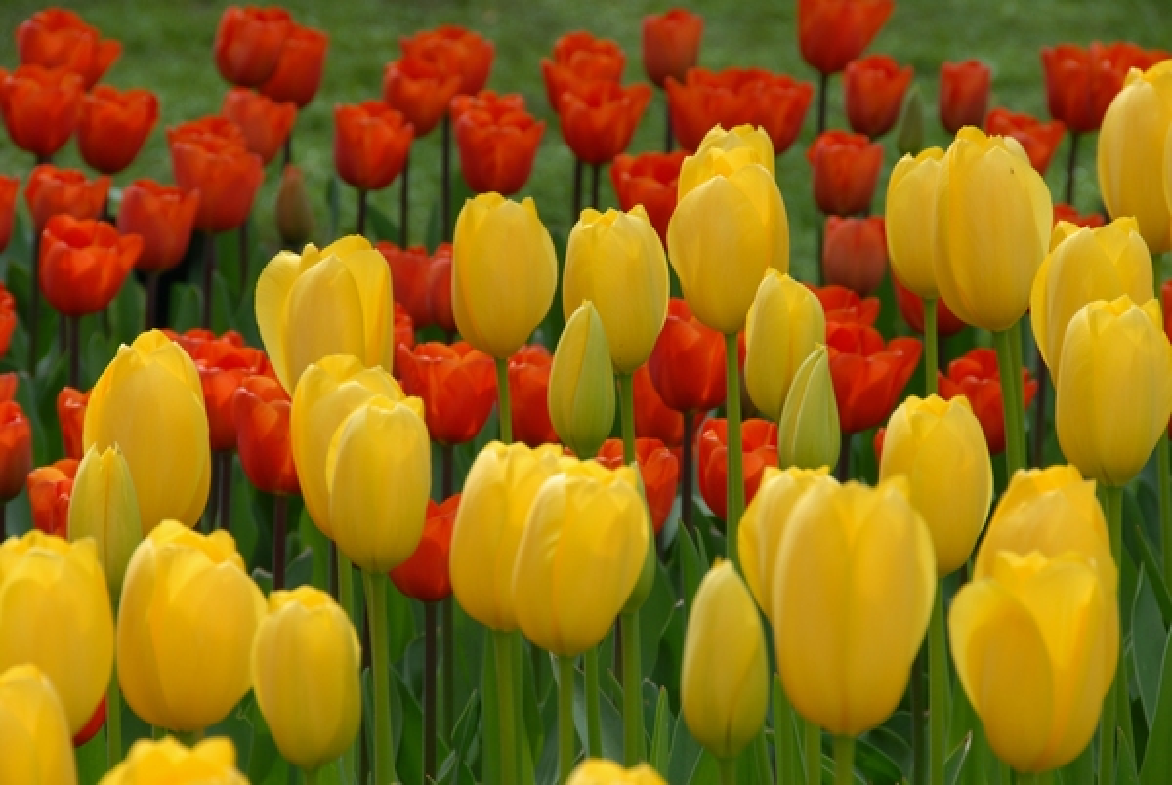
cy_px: 392
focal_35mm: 300
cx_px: 586
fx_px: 9781
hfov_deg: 6.9
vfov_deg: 4.6
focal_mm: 200
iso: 100
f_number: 11
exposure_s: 1/50
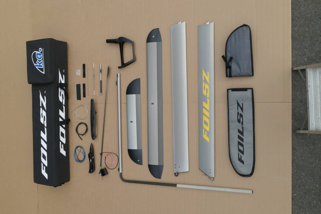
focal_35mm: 35
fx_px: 312
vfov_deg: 37.9
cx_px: 160
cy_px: 107
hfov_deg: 54.4
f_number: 8
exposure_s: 1/2000
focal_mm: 12.64
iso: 800
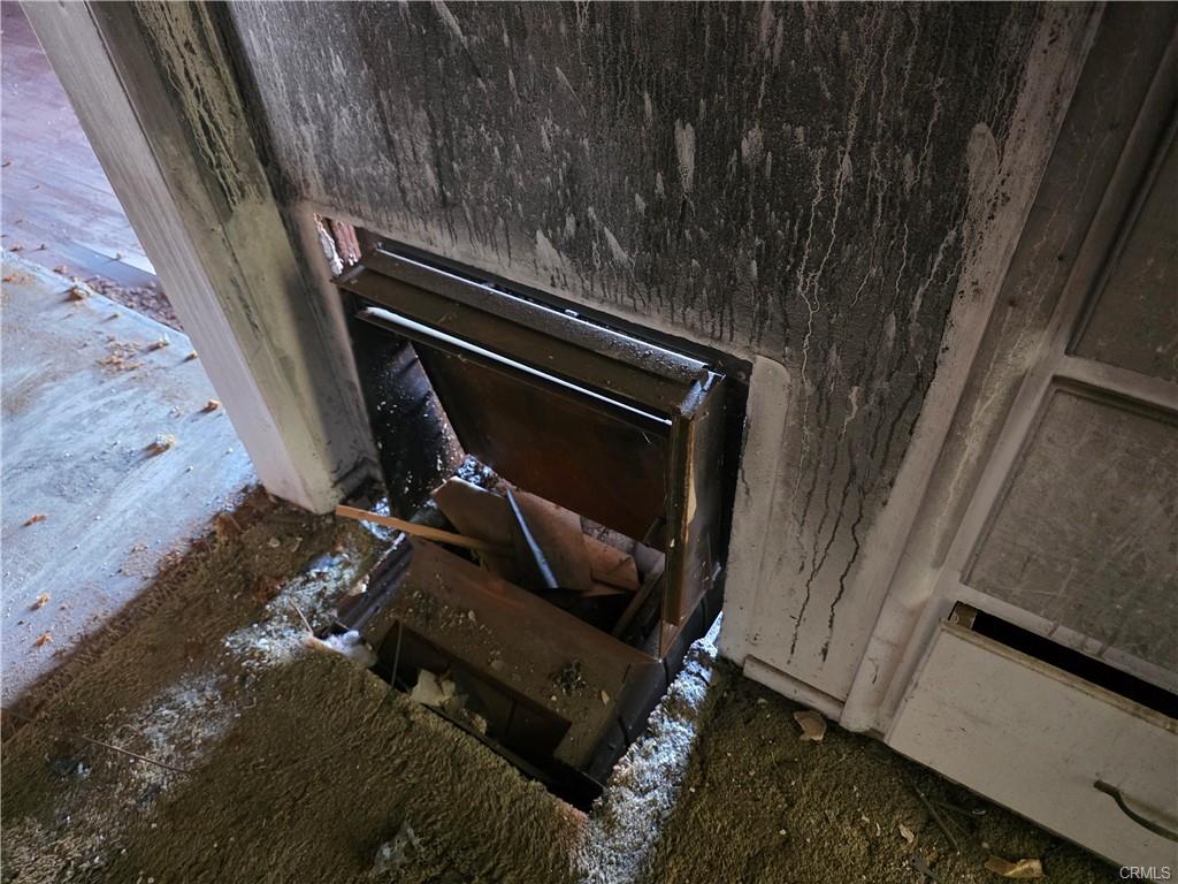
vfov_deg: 58.9
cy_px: 442
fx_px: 783
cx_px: 589
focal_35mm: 23
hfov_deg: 73.9
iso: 1600
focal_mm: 6.3
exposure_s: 1/30
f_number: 1.7
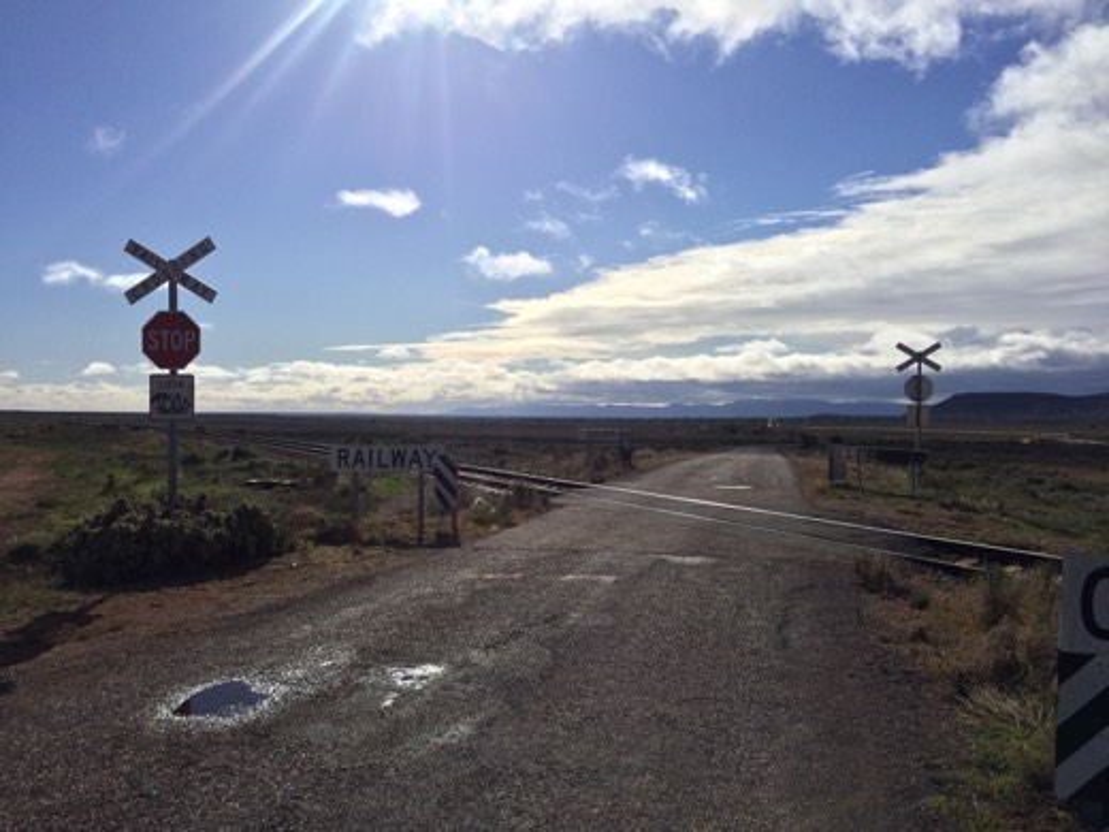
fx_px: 929
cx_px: 554
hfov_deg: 61.7
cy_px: 416
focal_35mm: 29
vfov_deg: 48.2
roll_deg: +1.7
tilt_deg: +1.3
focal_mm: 4.15
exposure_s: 1/8264
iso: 40
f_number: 2.2
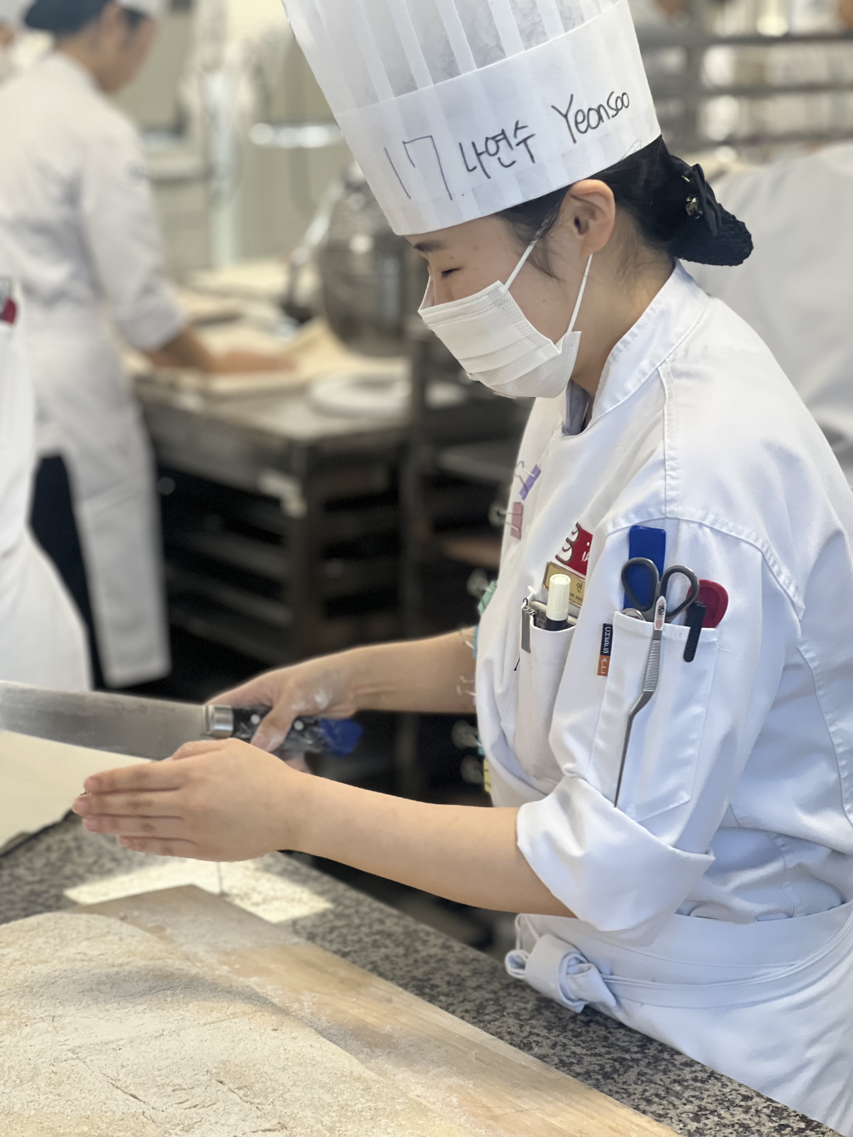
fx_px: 2530
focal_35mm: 77
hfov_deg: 19.1
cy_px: 568
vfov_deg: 25.3
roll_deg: -0.3
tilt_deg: -12.7
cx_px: 426
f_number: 2.8
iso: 200
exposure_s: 1/120
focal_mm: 9
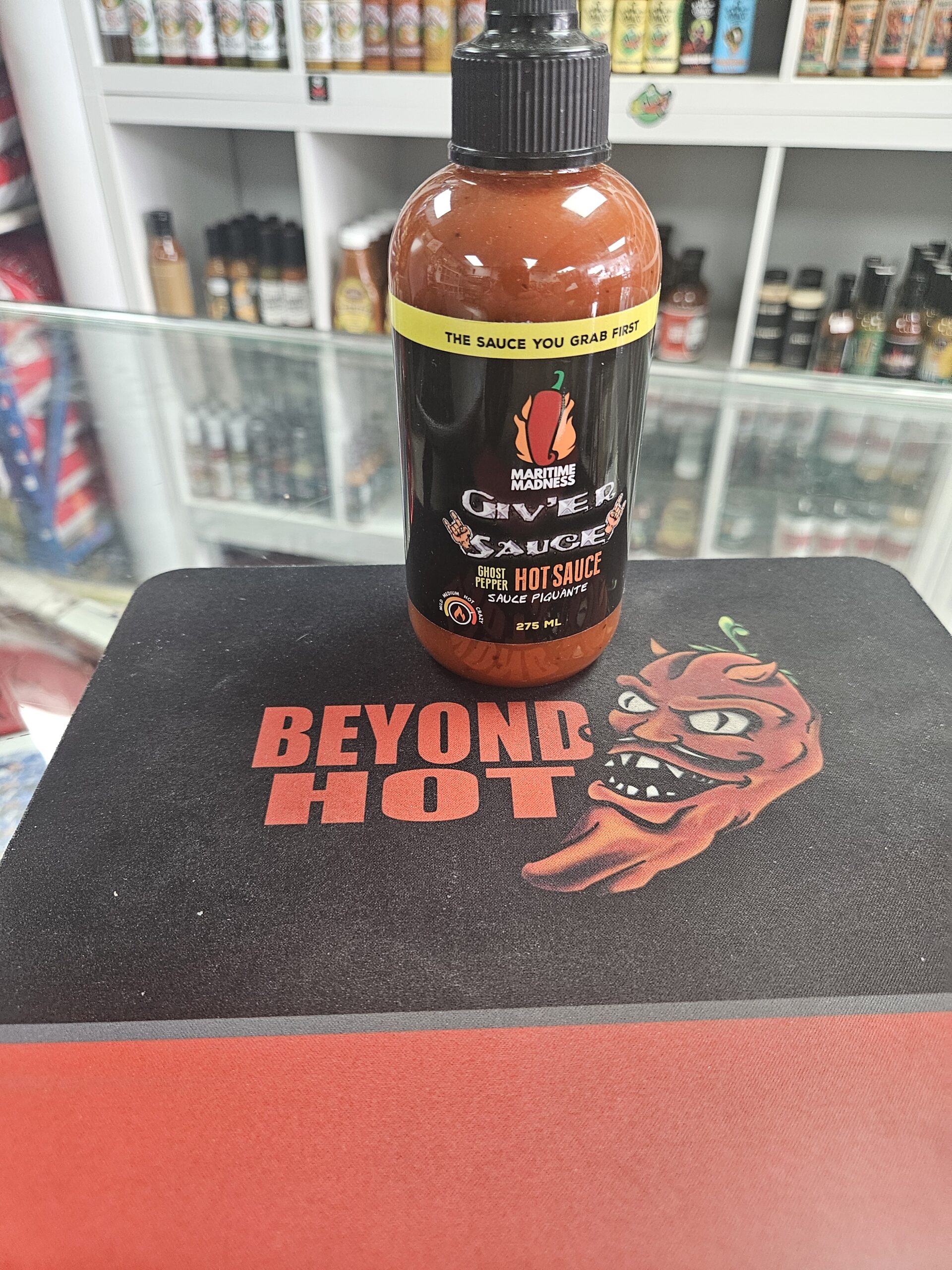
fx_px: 843
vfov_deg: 73.9
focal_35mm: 23
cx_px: 476
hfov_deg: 58.9
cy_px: 635
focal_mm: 5.4
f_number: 1.8
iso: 400
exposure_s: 1/120
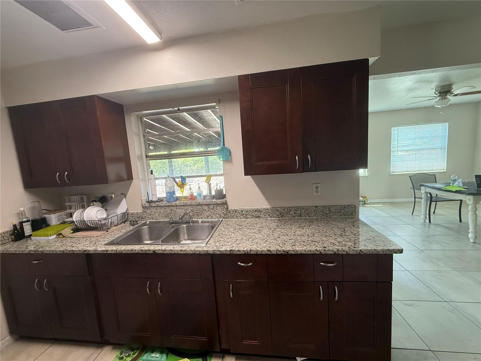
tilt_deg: -6.1
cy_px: 180
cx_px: 240
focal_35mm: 14
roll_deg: +4.3
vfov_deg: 85.7
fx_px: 195
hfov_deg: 102.1
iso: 320
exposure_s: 1/120
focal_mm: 2.22
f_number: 2.2
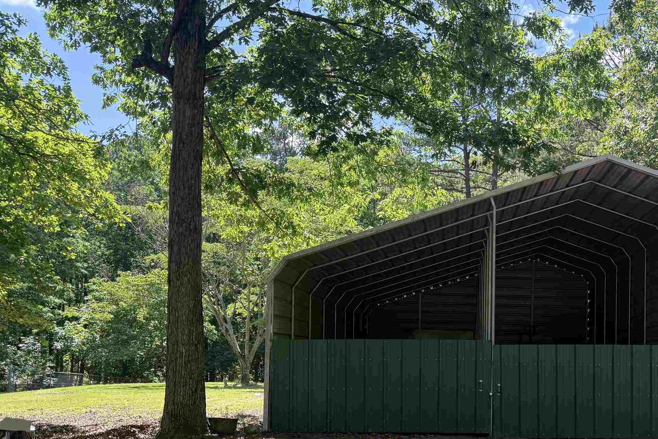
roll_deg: -2.4
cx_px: 463
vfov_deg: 32.7
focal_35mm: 40
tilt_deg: +0.4
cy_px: 332
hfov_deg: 47.3
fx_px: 731
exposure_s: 1/750
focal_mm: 6.76
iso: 100
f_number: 1.78
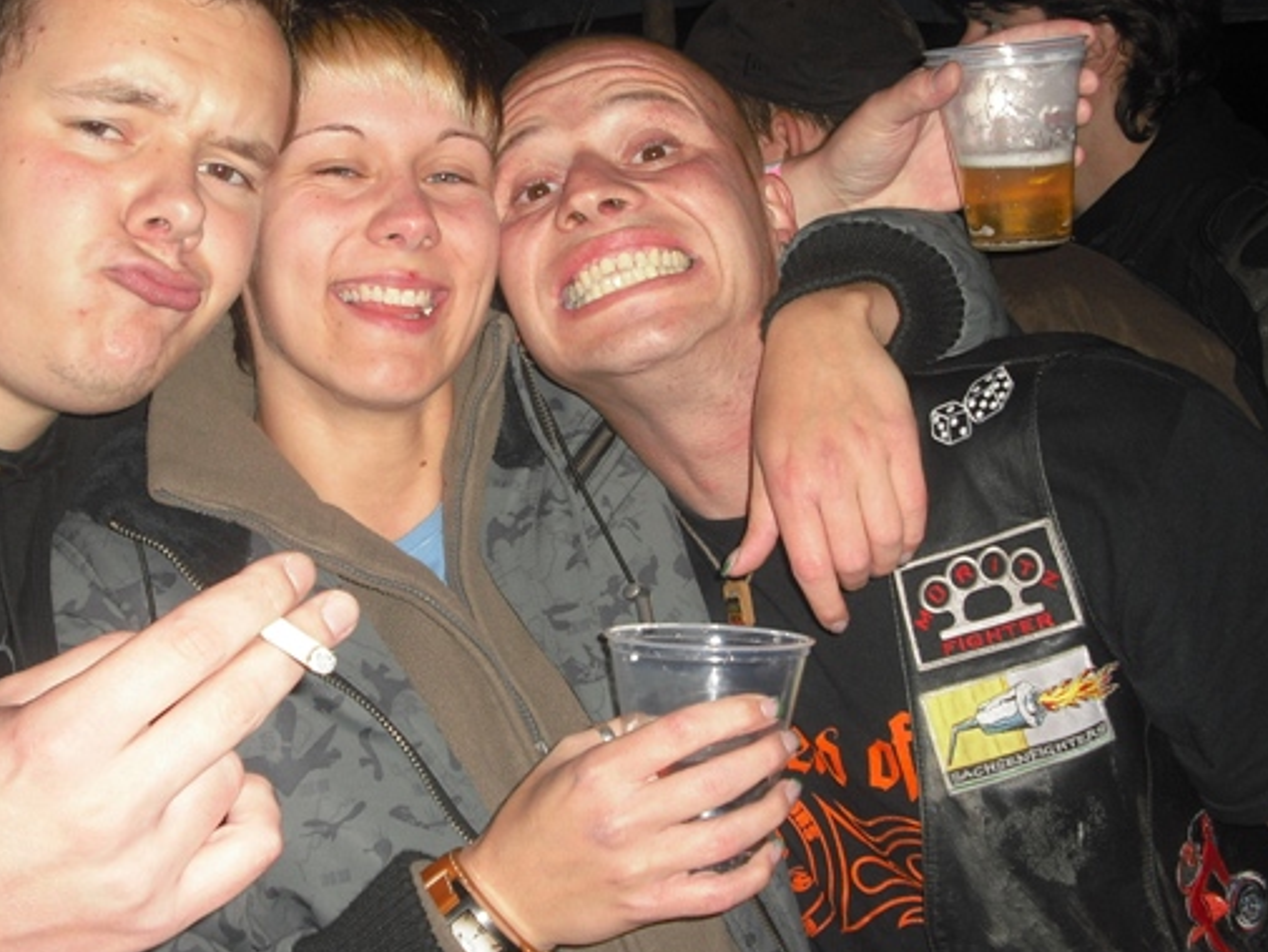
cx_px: 500
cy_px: 369
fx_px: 1942
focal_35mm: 53
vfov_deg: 27.5
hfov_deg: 36.0
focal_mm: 6.2
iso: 100
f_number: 2.8
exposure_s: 1/60
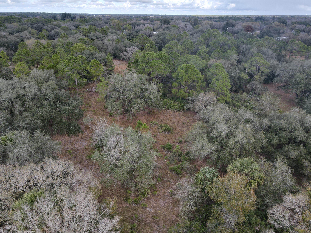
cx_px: 156
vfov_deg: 56.8
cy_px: 116
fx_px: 216
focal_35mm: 24
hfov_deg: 71.6
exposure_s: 1/120
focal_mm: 4.5
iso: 100
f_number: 2.8
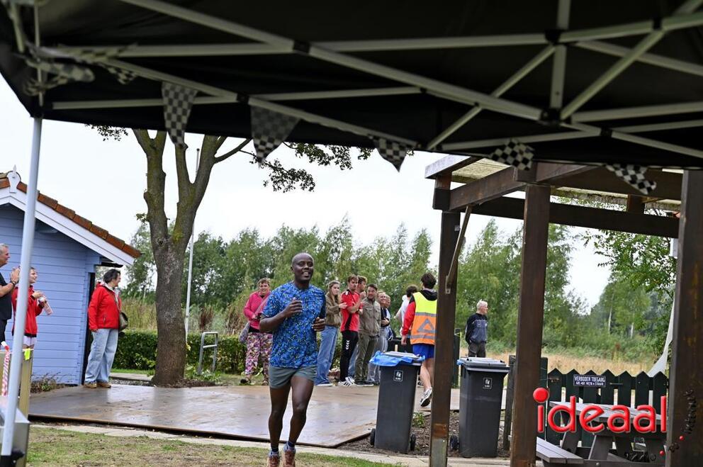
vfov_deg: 19.4
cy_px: 234
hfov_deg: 28.9
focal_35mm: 70
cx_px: 352
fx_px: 1365
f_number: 5
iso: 400
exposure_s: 1/320
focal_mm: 70
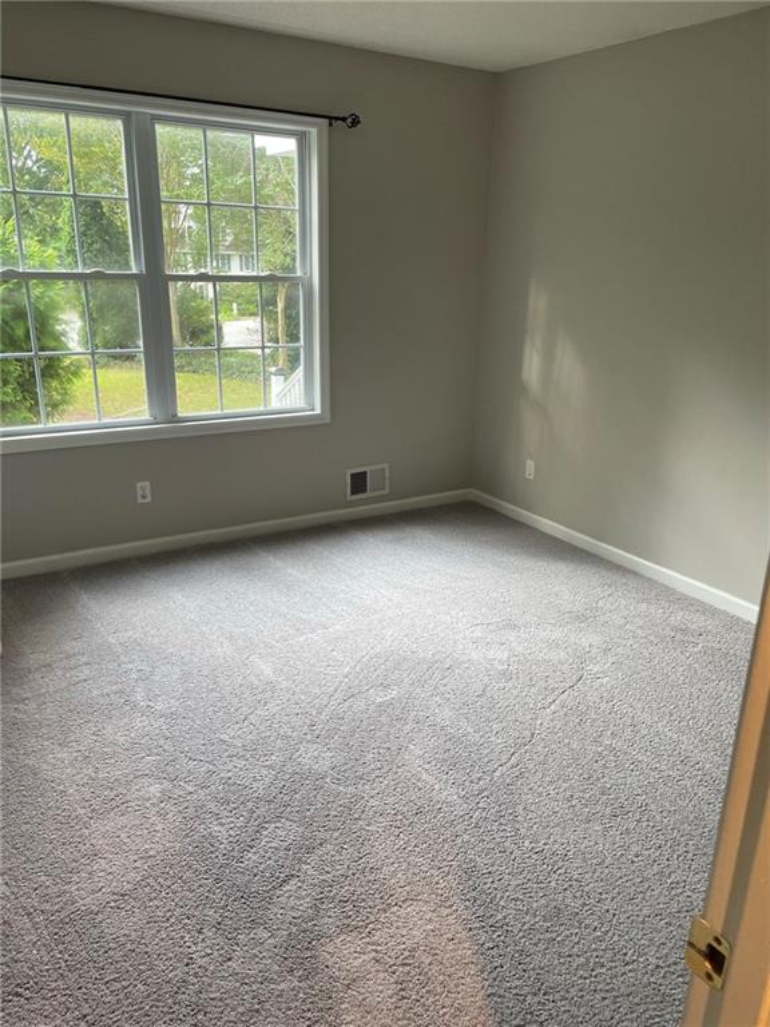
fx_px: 771
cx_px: 385
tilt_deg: -18.8
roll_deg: -0.9
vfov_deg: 67.3
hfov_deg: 53.1
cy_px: 514
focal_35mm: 26
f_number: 1.6
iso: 125
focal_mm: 4.2
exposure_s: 1/120
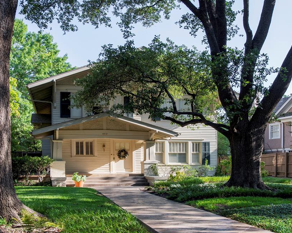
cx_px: 120
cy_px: 118
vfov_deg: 51.5
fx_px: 242
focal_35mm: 28
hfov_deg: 61.8
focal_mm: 24
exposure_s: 1/250
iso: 180
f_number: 5.6
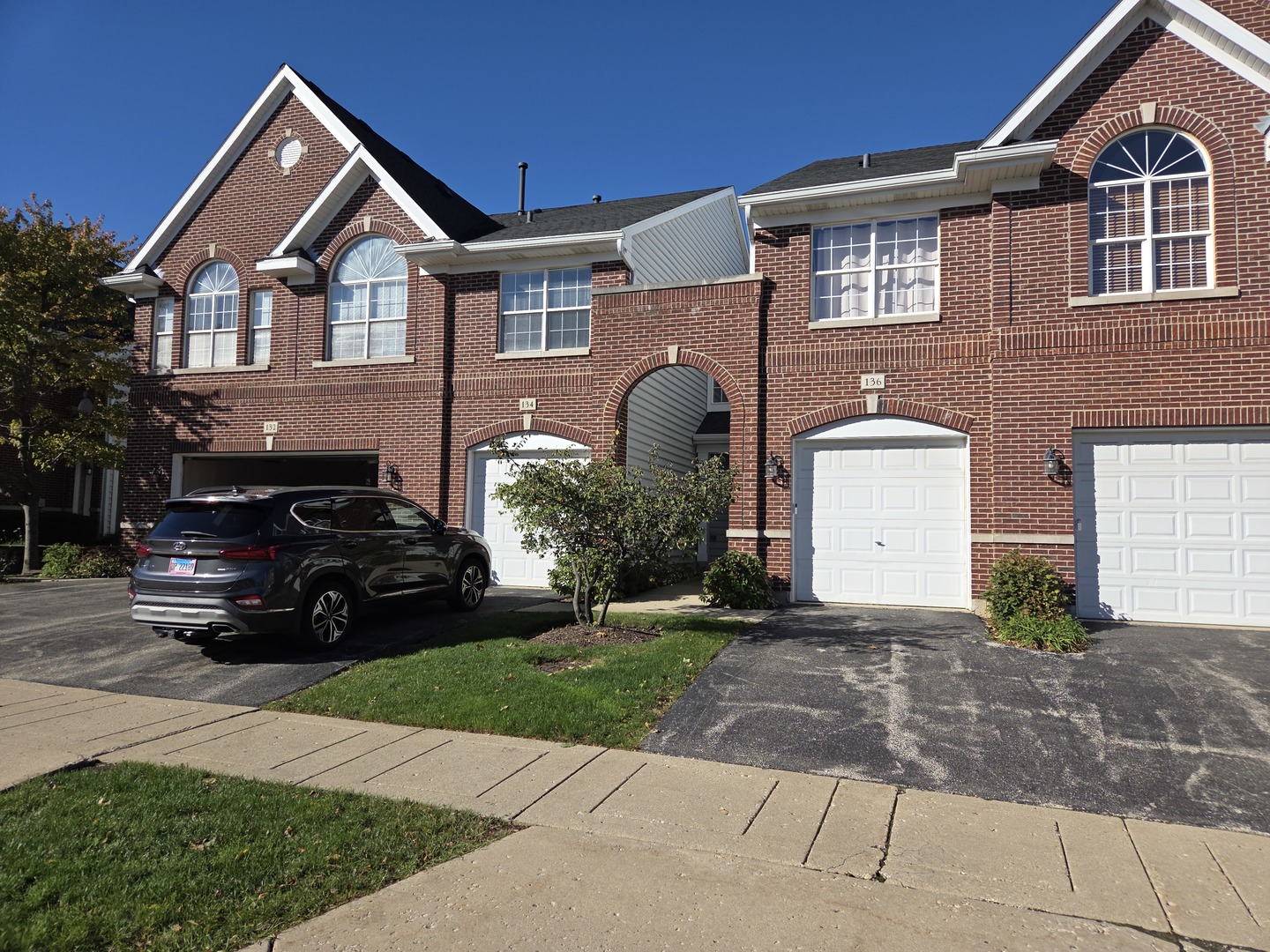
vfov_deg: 58.9
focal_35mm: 23
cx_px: 635
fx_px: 844
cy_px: 476
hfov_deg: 73.9
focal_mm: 5.4
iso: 25
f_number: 1.8
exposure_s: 1/2111
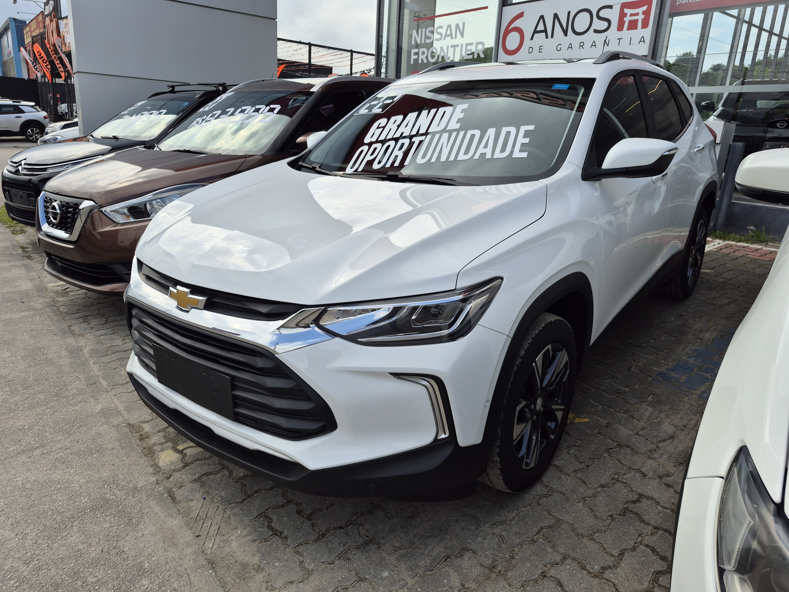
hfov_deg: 73.9
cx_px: 394
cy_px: 296
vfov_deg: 58.9
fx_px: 524
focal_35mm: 23
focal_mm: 5.4
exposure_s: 1/1456
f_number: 1.8
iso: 25
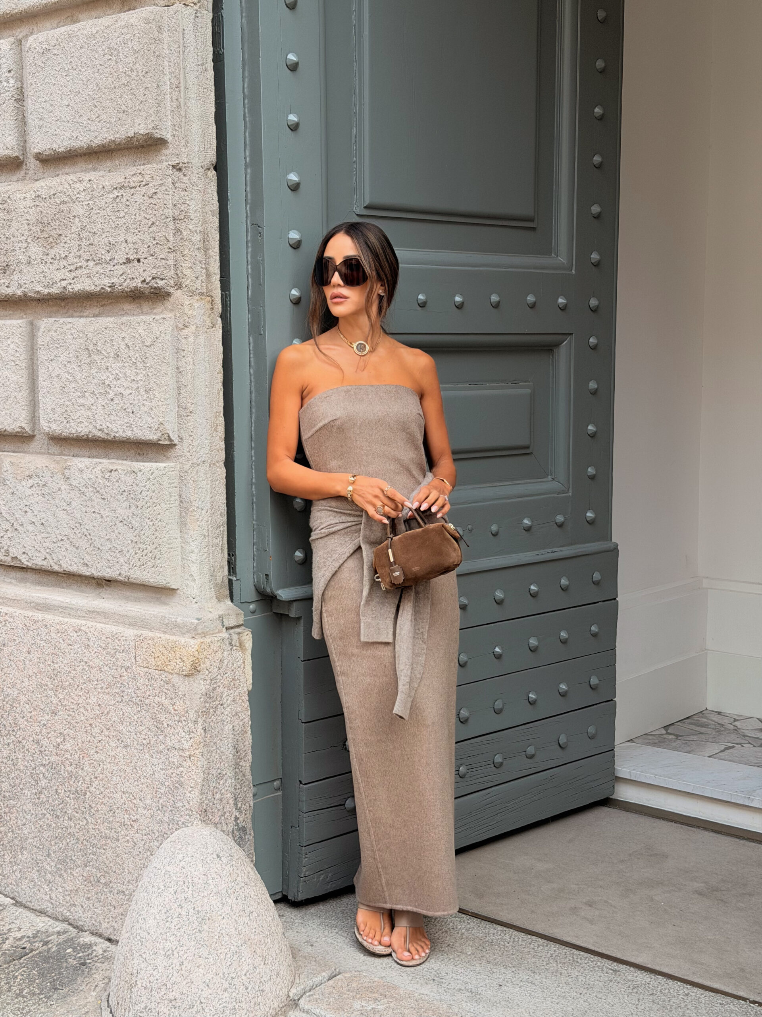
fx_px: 1409
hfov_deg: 30.3
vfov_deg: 39.7
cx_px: 381
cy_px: 508
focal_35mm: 48
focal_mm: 6.76
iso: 80
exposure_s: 1/625
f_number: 1.78
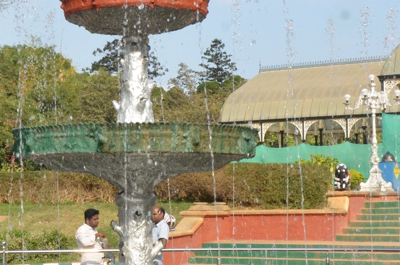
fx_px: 1031
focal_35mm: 93
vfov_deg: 14.6
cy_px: 142
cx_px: 131
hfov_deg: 21.9
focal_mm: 22
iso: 500
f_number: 16
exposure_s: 1/250
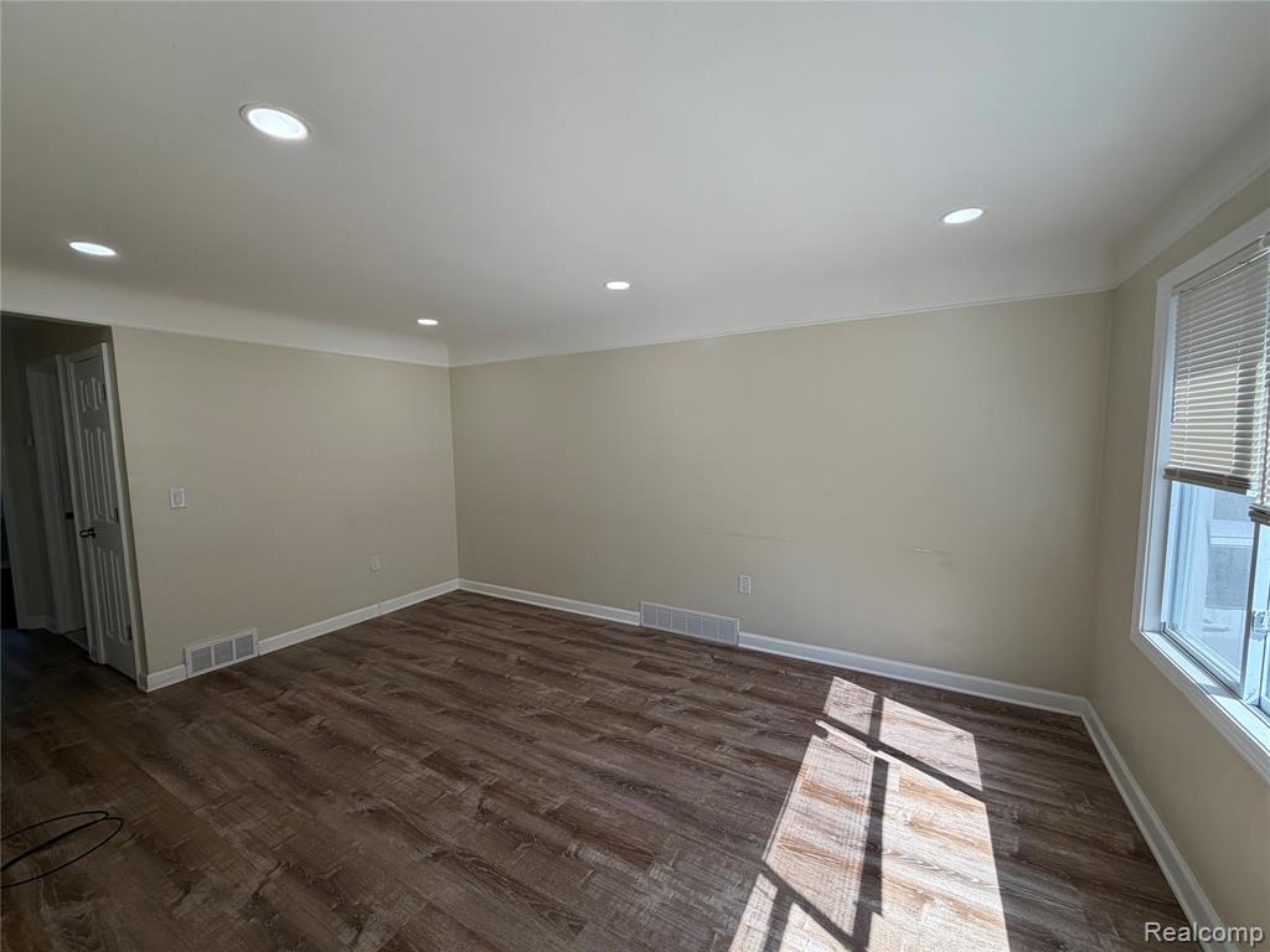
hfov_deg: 102.1
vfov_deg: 85.7
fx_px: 514
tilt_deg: -3.7
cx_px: 635
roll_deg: +1.5
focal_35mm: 14
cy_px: 476
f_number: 2.2
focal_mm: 2.22
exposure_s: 1/203
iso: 40
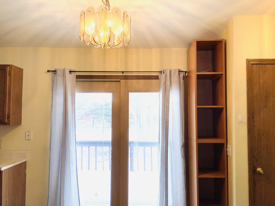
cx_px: 138
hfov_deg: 58.4
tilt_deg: +2.8
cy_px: 103
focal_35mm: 31
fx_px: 246
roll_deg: -0.2
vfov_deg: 45.4
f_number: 2.4
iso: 50
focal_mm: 3.3
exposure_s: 1/120
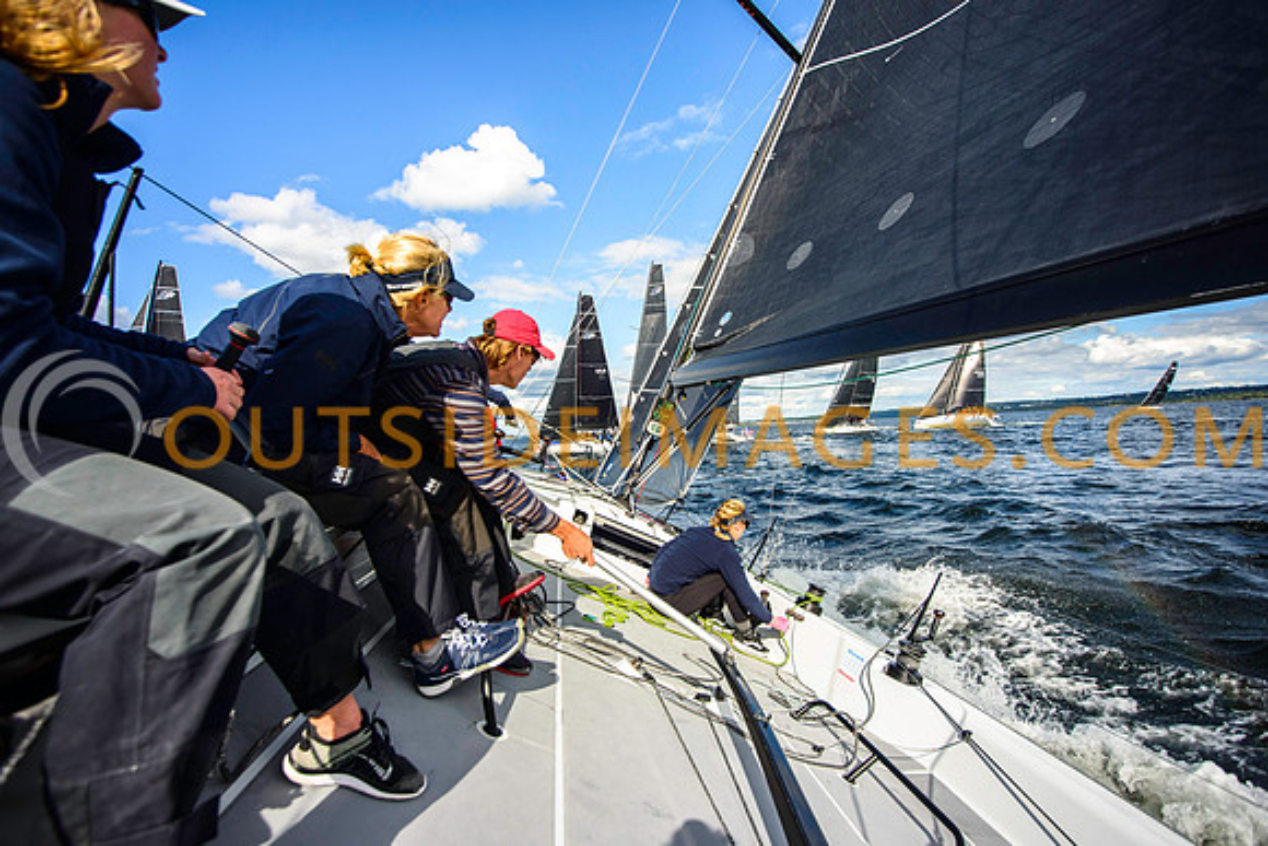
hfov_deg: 97.9
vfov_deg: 75.0
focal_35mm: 16
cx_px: 634
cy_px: 423
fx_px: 552
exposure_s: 1/1250
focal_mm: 15
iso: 400
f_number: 6.3
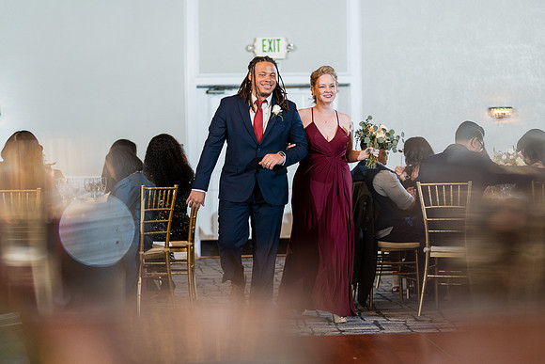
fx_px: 1136
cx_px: 272
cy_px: 182
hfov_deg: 27.0
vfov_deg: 18.2
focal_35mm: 75
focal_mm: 50
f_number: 1.2
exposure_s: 1/250
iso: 500
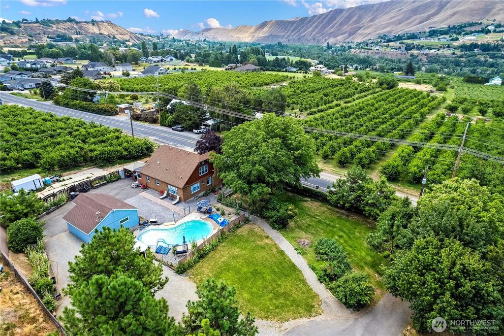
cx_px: 252
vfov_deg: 57.2
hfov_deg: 78.6
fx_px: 308
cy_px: 168
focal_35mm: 22
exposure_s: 1/1250
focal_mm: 8.38
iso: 200
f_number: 2.8
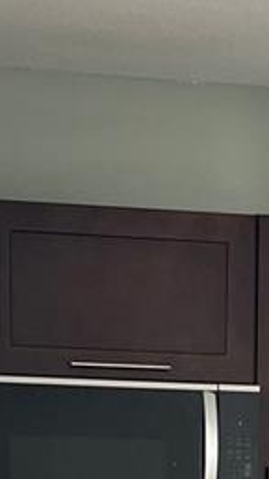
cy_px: 754
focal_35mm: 132
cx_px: 314
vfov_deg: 14.9
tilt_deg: -9.2
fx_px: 1675
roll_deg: -0.9
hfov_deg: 9.1
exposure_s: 1/117
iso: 125
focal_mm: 5.1
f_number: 1.6
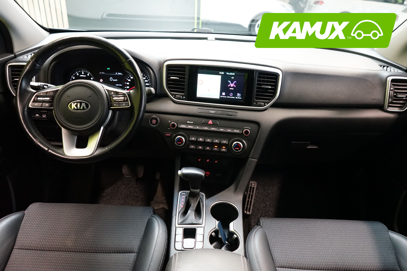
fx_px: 317
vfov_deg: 46.4
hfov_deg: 65.5
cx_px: 204
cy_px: 136
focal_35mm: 28
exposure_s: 1/30
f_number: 4.5
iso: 5000
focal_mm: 28
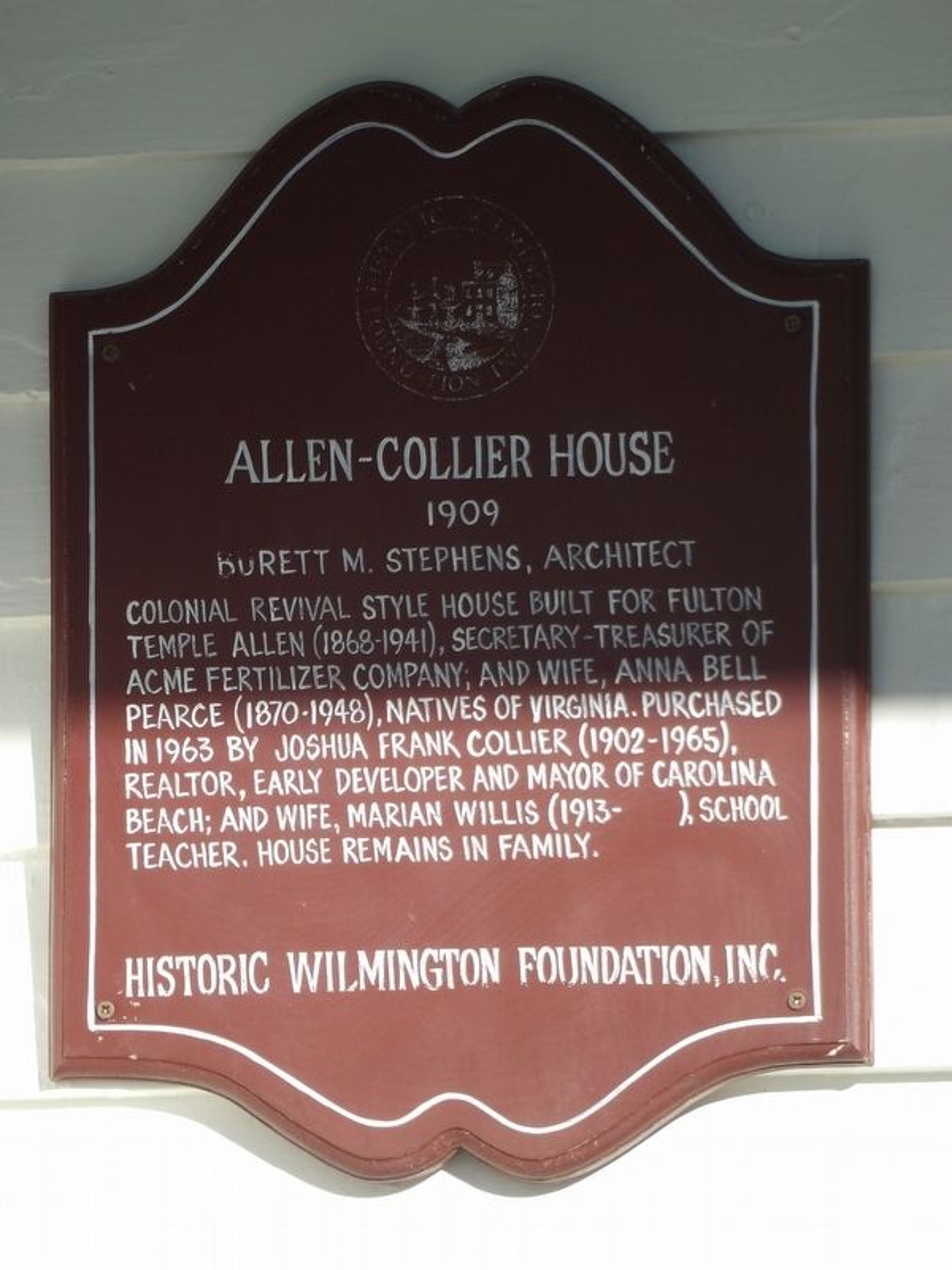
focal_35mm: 1053
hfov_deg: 1.4
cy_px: 635
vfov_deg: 1.9
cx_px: 476
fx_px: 38612
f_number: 5.7
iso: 100
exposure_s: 1/267
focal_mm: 188.8
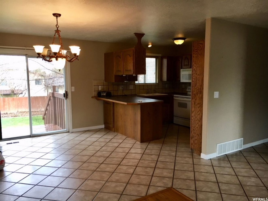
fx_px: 225
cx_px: 134
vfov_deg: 48.2
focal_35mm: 29
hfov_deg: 61.7
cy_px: 100
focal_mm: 4.15
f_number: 2.2
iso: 32
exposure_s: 1/30
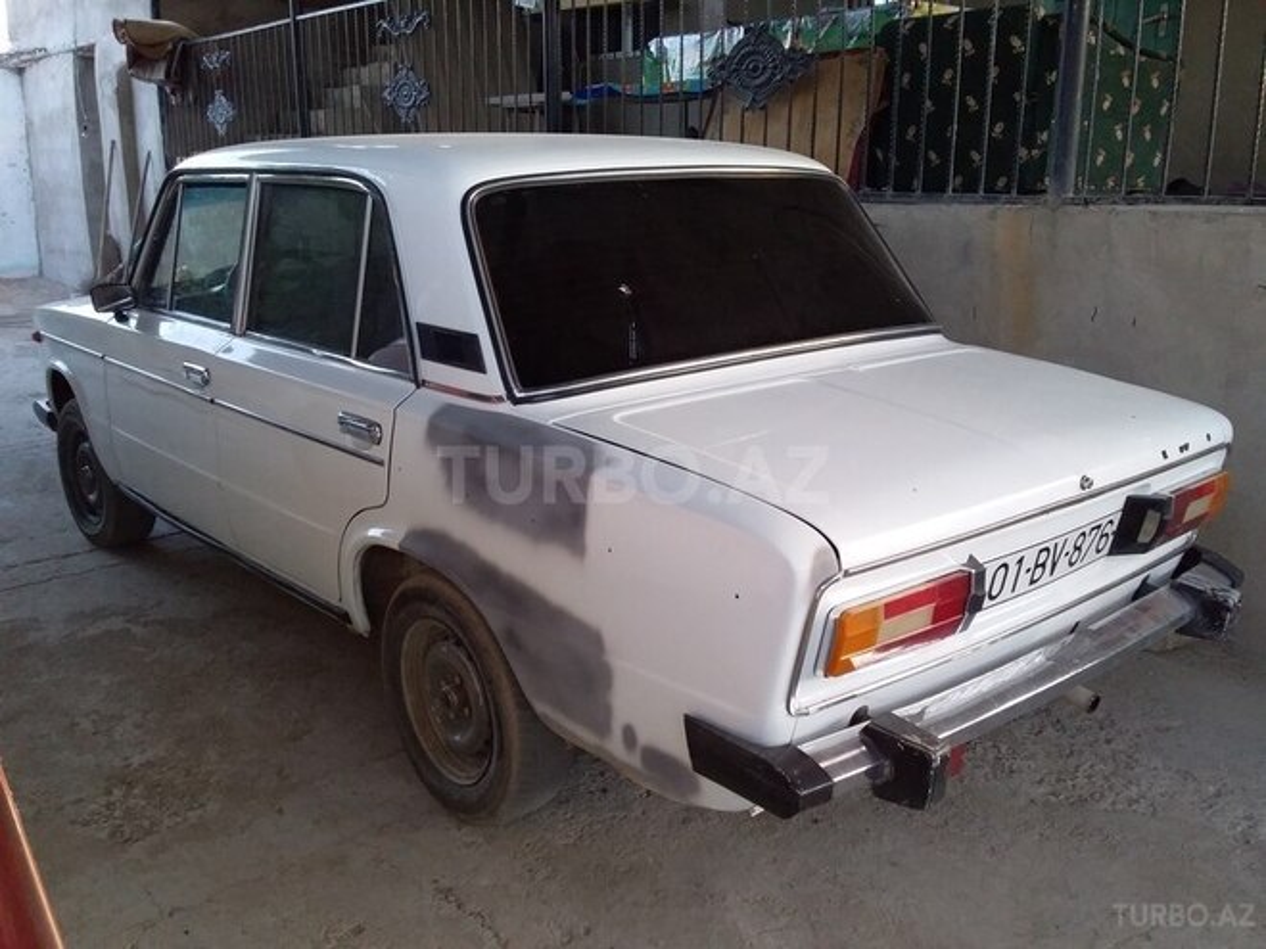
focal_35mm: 31
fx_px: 1134
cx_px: 633
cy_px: 474
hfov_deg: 58.4
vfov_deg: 45.4
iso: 80
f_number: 2.2
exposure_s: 1/50
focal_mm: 3.3
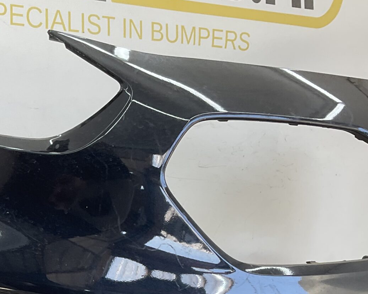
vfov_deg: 20.7
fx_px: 762
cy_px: 333
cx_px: 11
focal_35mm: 70
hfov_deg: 25.9
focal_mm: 3
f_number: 1.8
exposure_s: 1/101
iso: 16
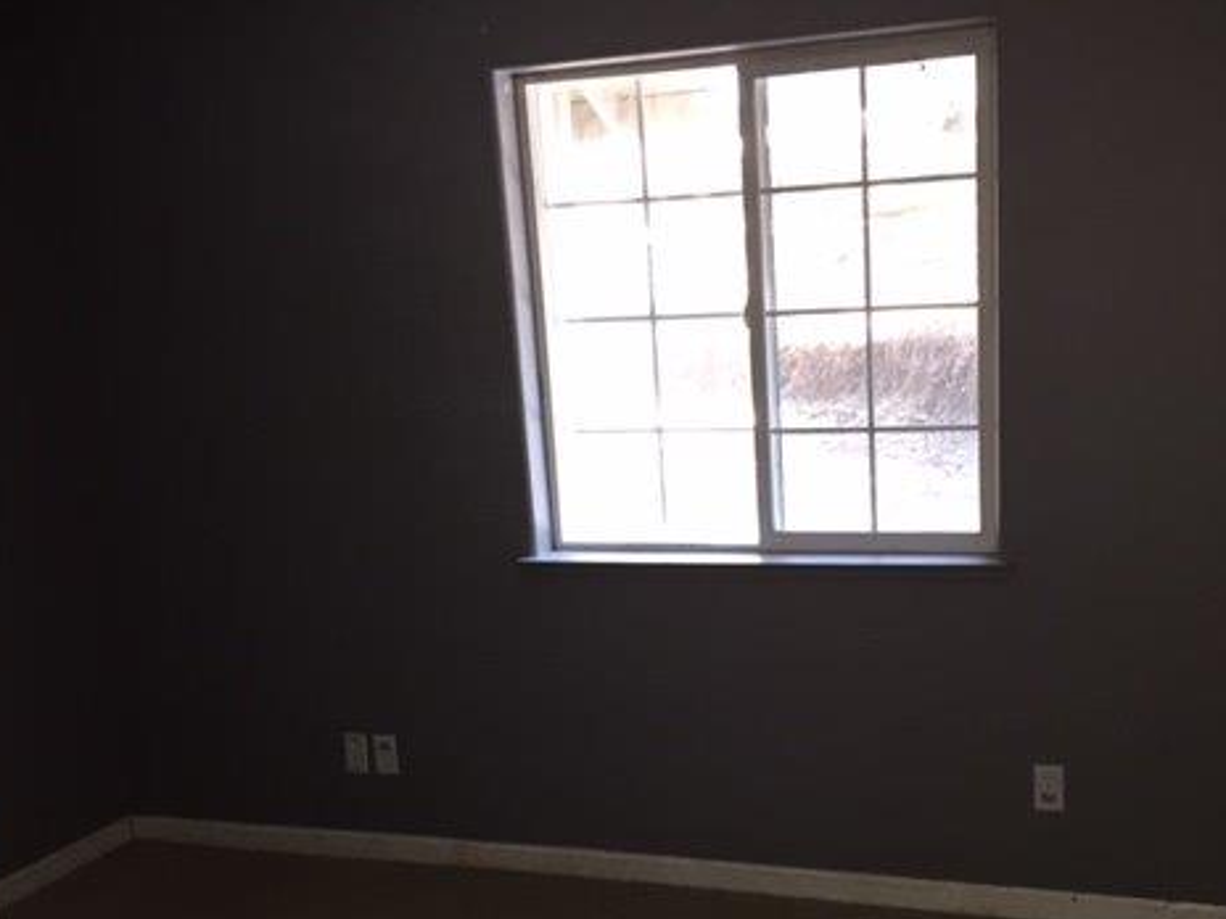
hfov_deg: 46.5
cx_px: 732
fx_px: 1417
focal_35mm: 40
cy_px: 629
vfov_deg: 35.5
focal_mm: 4.15
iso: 160
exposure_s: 1/24
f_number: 2.2
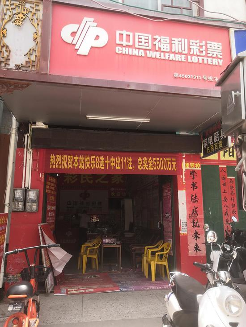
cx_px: 123
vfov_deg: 65.3
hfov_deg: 51.4
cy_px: 164
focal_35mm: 27
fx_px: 256
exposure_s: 1/464
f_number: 1.8
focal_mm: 3.95
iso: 50
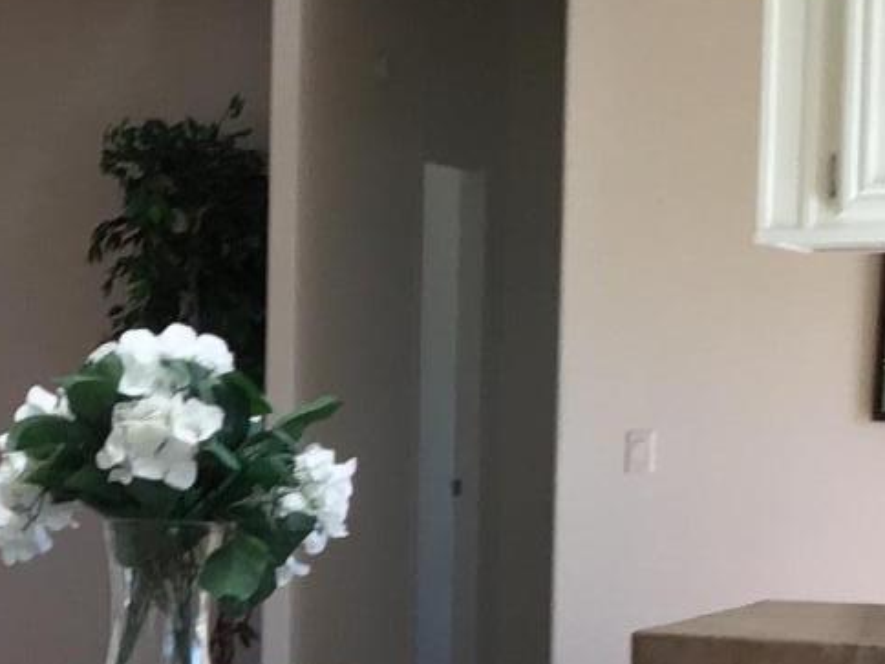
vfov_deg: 11.4
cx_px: -5
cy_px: 732
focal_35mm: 128
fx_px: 3272
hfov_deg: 15.1
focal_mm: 3.3
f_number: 2.4
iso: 40
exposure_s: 1/120
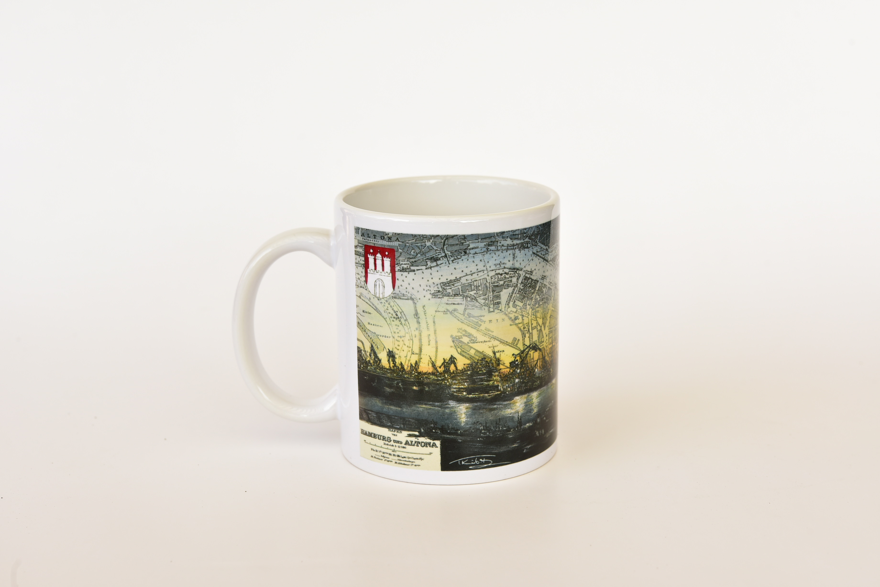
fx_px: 1467
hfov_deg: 33.4
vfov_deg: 22.6
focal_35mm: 60
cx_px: 440
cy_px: 294
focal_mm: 60
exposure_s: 1/125
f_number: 8
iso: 400
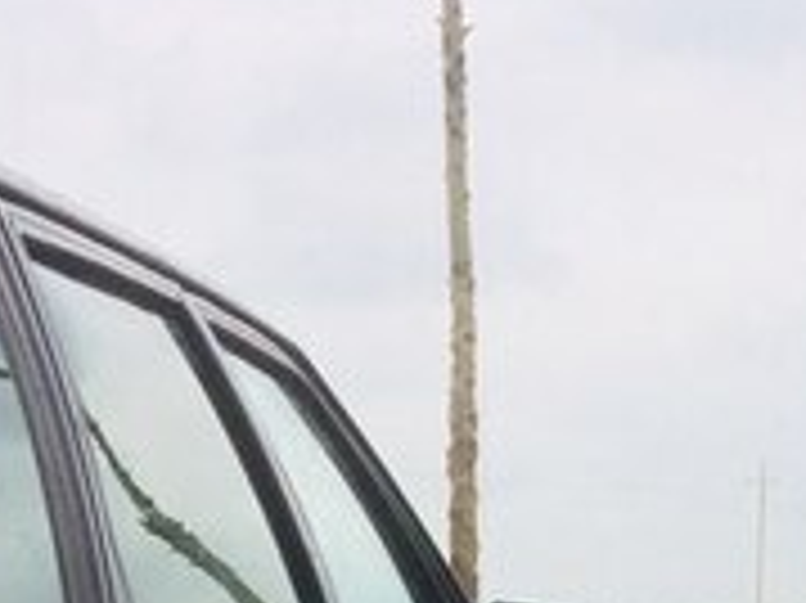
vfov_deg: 12.6
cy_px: 1087
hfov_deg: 18.4
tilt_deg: -10.6
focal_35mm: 107
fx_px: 2490
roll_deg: -0.3
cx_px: 414
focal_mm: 4.15
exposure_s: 1/838
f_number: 2.2
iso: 32
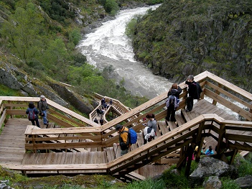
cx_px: 114
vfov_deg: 34.3
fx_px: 306
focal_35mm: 42
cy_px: 87
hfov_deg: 44.8
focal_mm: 7.9
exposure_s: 1/251
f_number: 2.8
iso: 64
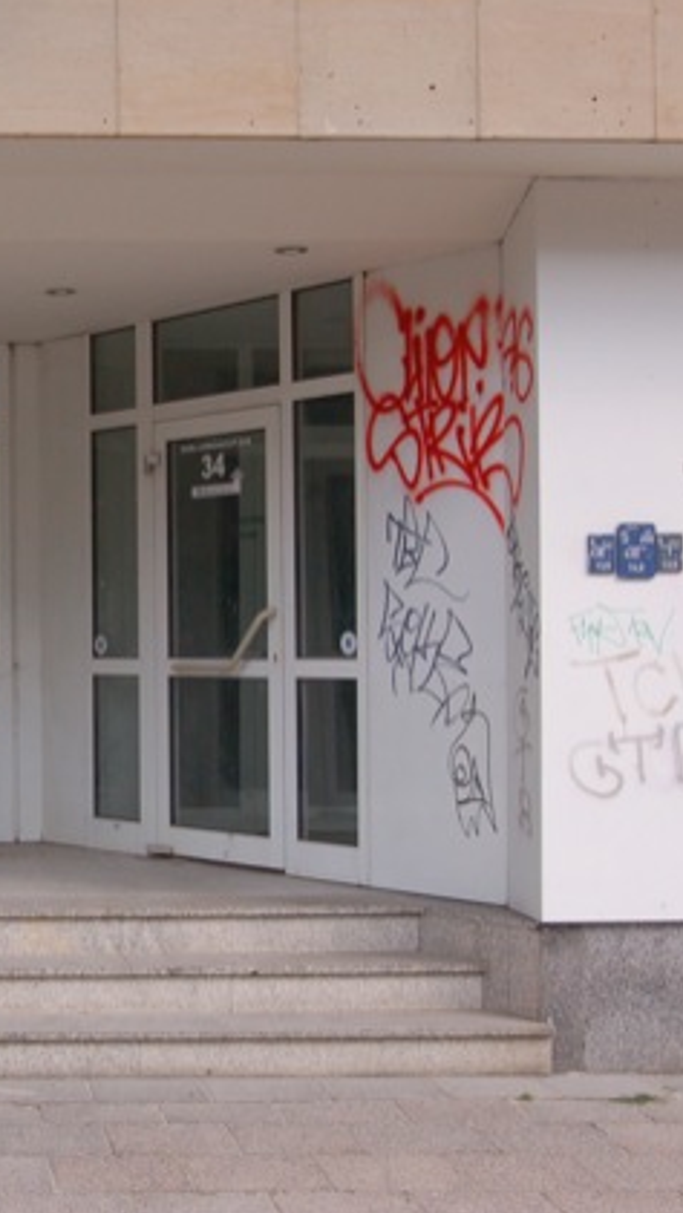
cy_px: 606
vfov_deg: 33.8
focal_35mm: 62
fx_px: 1995
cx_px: -84
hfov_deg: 18.6
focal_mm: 26
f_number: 10
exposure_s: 1/400
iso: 800
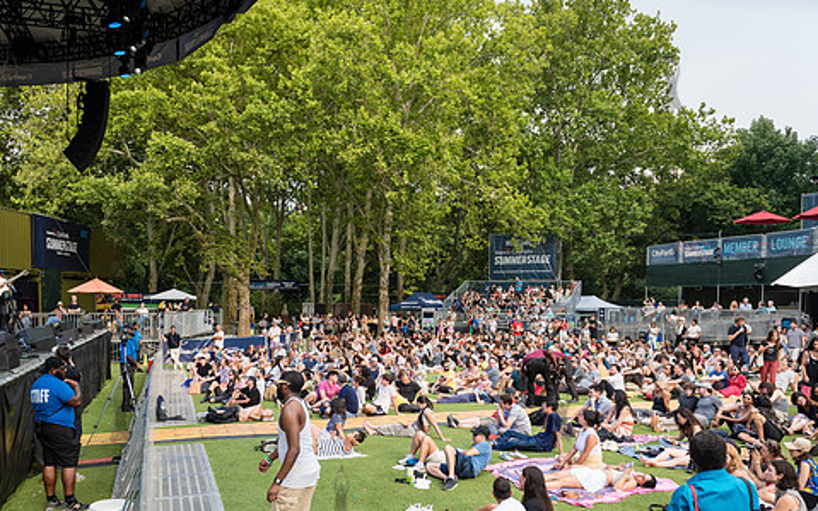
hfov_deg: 62.5
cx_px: 340
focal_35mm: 30
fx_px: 669
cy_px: 329
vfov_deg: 41.4
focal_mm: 24
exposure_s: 1/500
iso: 500
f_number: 3.5
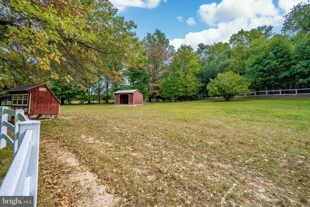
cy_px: 104
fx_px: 121
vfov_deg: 81.2
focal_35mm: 14
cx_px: 155
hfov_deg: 104.3
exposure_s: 1/80
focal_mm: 14
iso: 64
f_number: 8
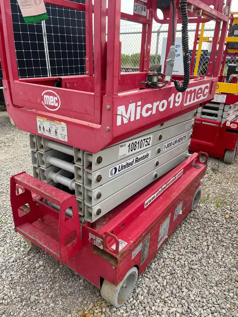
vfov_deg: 67.3
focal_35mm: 26
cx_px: 119
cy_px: 158
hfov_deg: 53.1
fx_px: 238
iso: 50
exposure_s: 1/928
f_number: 1.6
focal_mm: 5.1
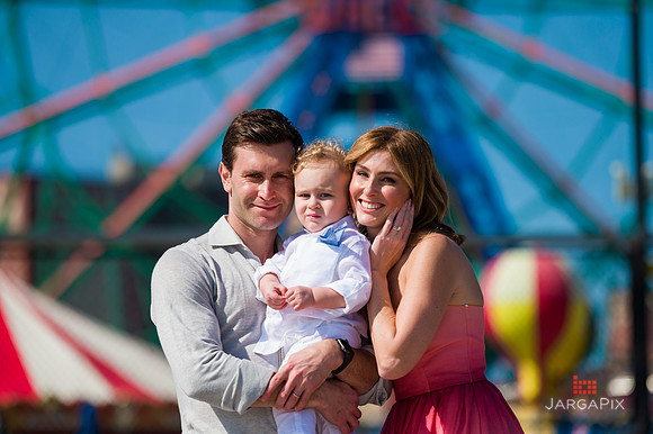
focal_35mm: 175
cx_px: 326
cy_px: 217
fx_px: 3172
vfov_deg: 7.8
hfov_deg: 11.8
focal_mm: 175
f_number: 3.2
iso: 200
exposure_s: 1/6400
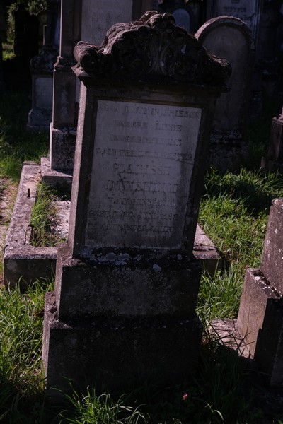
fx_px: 578
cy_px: 212
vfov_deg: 40.3
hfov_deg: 27.5
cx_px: 142
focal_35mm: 49
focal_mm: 32.9
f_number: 8
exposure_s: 1/1800
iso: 800
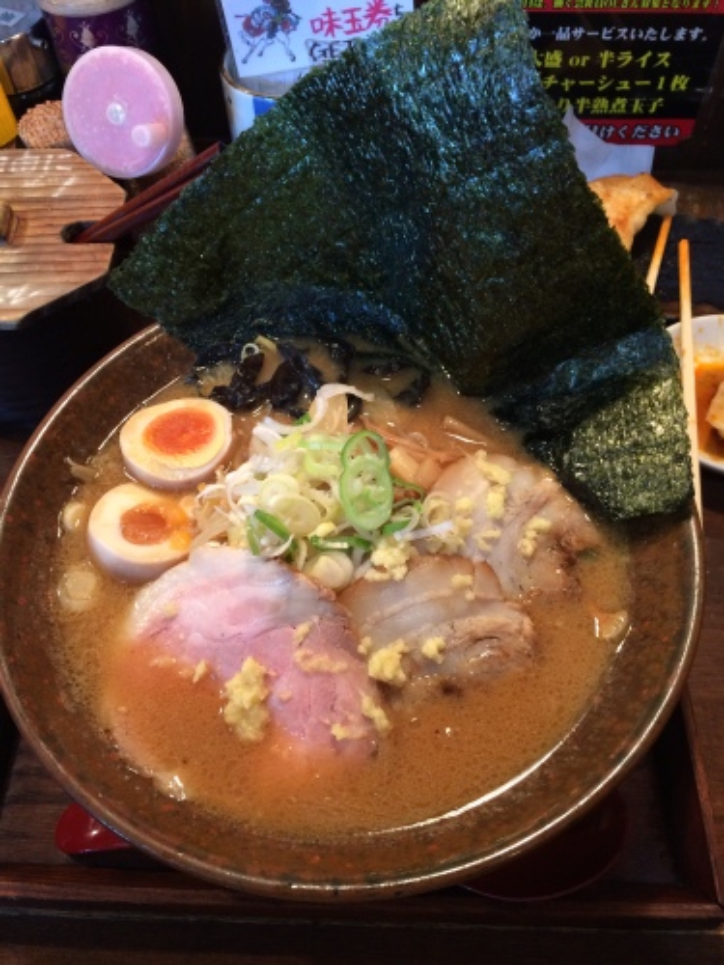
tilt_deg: -55.6
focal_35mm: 29
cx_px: 362
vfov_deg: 61.7
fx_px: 809
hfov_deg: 48.2
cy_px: 482
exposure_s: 1/30
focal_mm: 4.15
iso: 160
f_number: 2.2
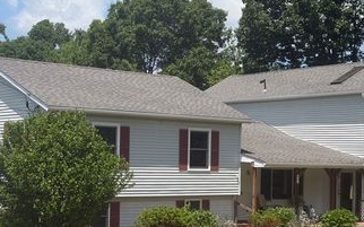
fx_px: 783
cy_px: 153
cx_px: 196
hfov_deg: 26.2
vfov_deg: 16.5
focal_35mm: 79
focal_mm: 6.76
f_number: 1.78
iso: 64
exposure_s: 1/4329
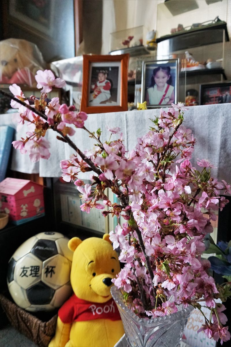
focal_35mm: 24
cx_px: 116
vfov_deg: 73.7
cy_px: 174
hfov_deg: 53.1
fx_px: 231
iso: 1600
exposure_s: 1/160
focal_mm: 16
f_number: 4
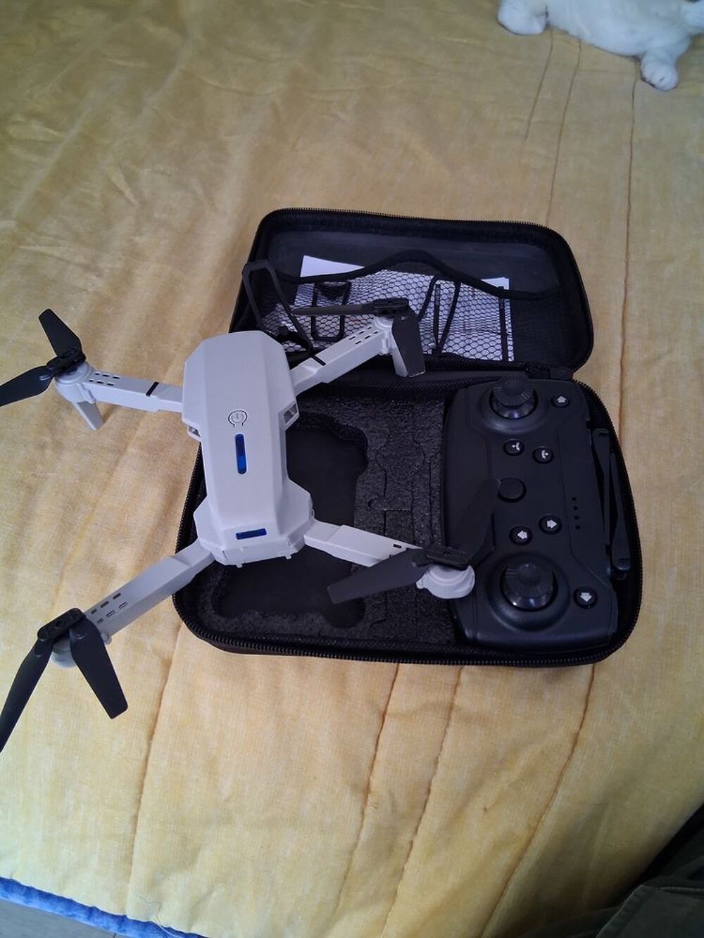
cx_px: 352
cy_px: 469
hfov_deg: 53.1
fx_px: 705
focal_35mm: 26
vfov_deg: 67.3
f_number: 1.8
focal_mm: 3.98
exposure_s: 1/25
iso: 640
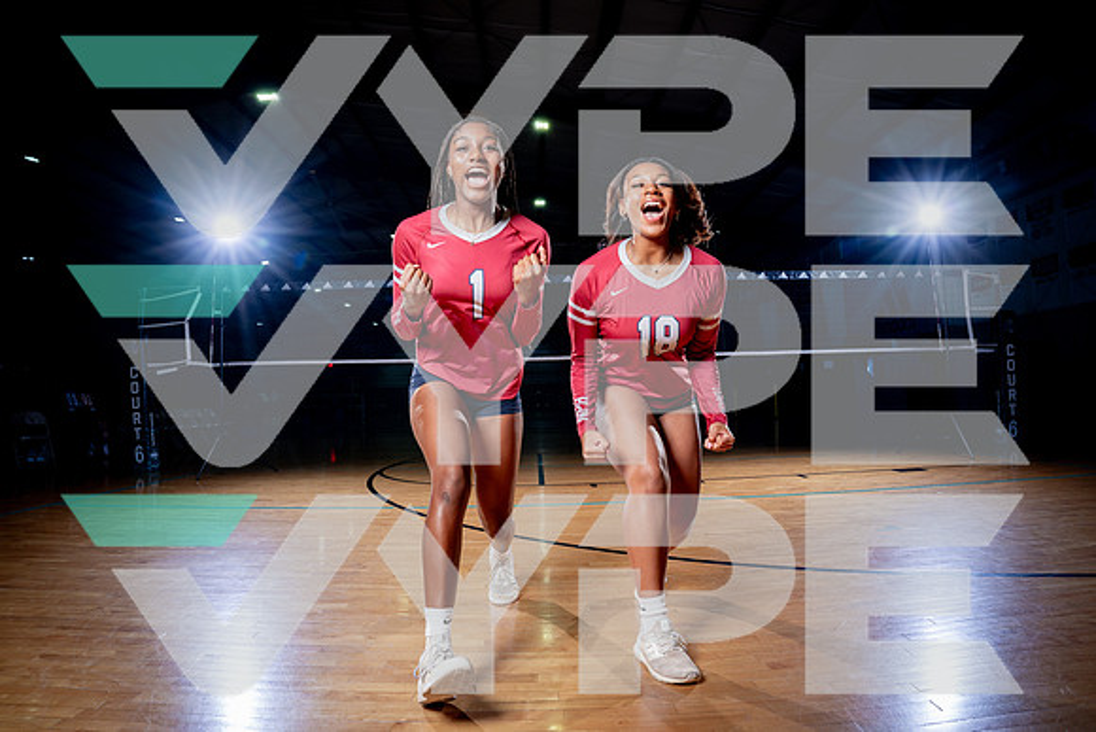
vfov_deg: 56.9
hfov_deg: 78.1
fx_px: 675
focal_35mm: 22
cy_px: 366
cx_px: 548
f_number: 8
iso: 250
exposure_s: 1/250
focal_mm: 20
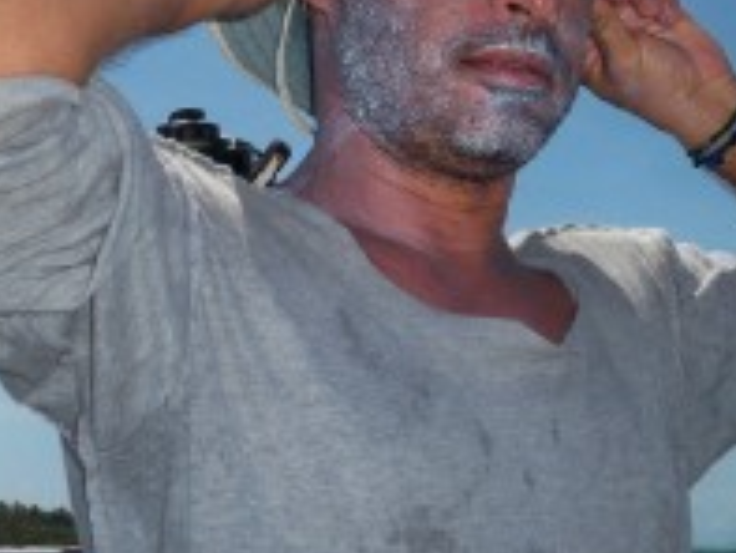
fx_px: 1511
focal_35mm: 71
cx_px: 370
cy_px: 131
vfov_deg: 20.6
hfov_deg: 27.4
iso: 64
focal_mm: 6.3
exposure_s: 1/1000
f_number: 4.7
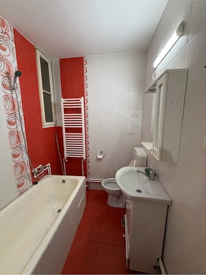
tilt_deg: -10.1
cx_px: 103
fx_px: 111
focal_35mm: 14
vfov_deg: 102.1
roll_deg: +0.1
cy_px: 138
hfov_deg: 85.7
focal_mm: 2.22
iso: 250
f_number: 2.2
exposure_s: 1/100
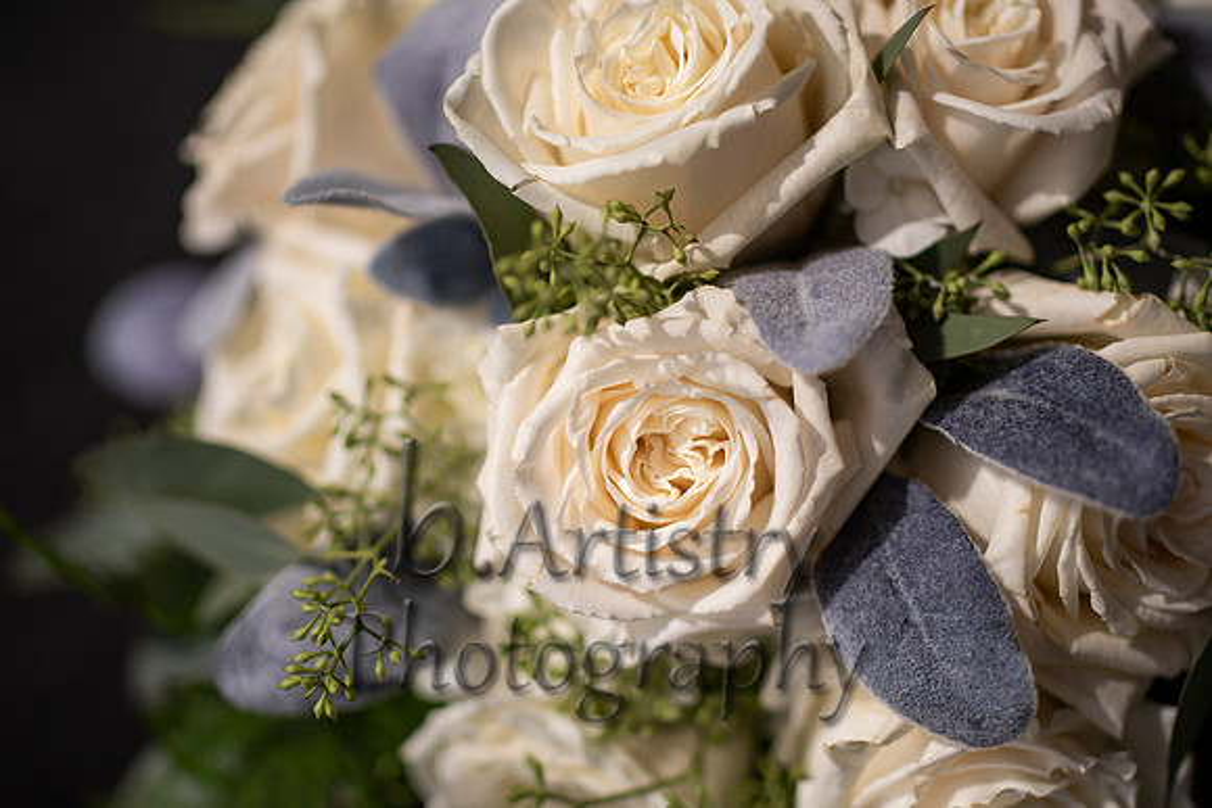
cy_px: 404
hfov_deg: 43.6
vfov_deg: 29.9
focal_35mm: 45
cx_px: 606
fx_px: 1515
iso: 125
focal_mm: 45
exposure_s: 1/640
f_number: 1.8
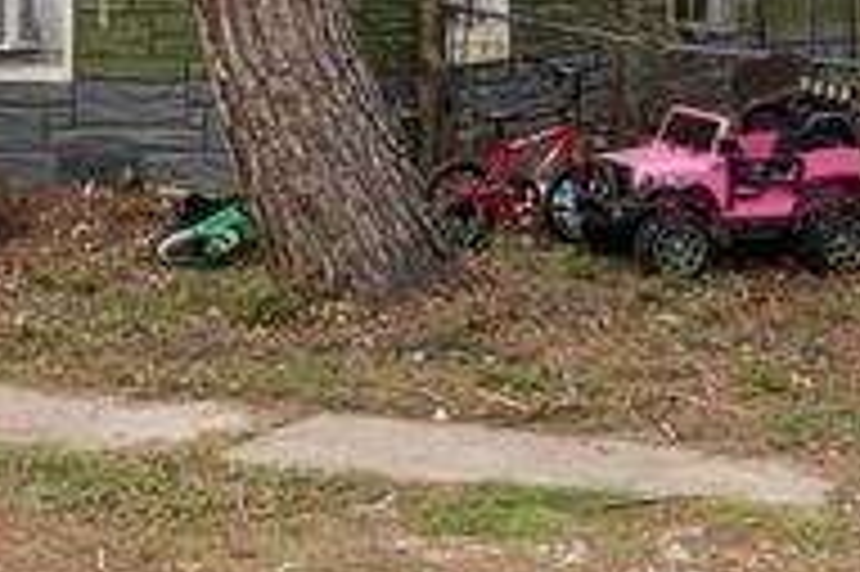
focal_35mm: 105
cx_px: 392
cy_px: -140
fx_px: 2499
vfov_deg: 12.7
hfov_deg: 19.5
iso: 100
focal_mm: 13
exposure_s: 1/60
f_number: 10
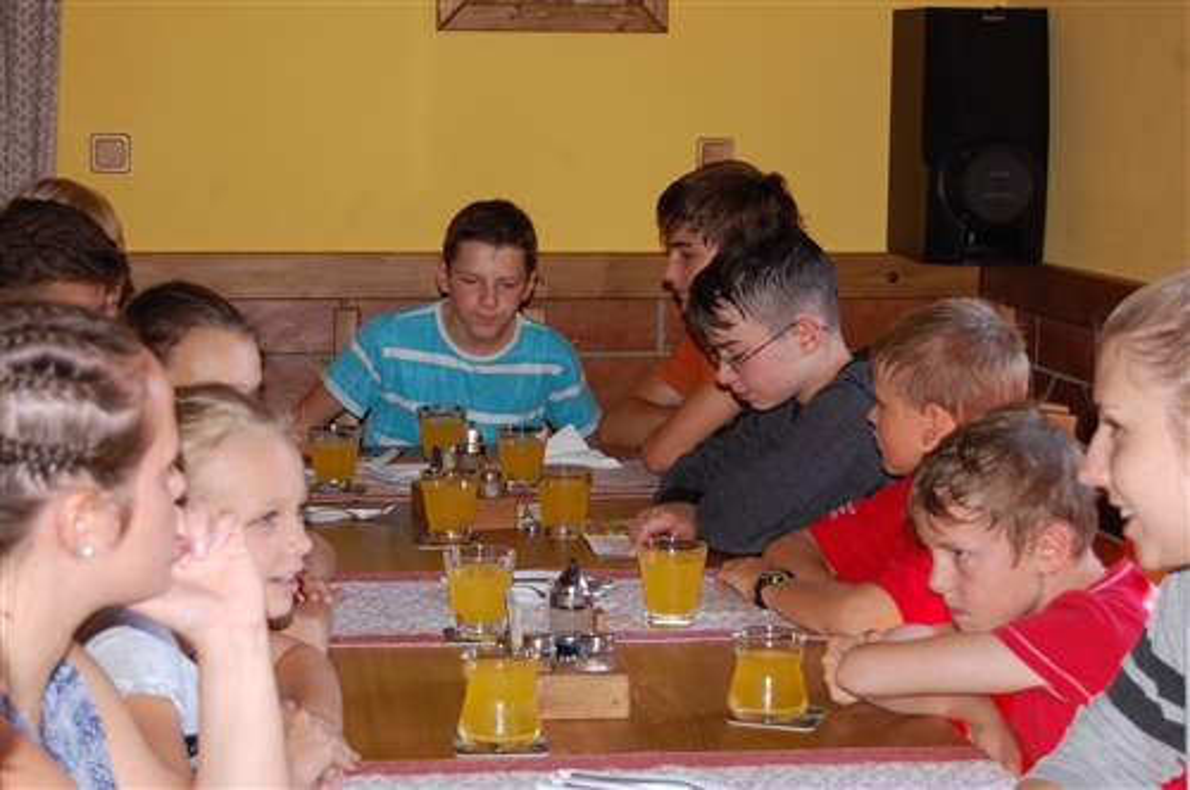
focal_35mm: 69
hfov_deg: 29.3
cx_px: 595
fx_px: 2278
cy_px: 395
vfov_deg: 19.7
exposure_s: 1/60
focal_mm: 46
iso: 400
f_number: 5.3
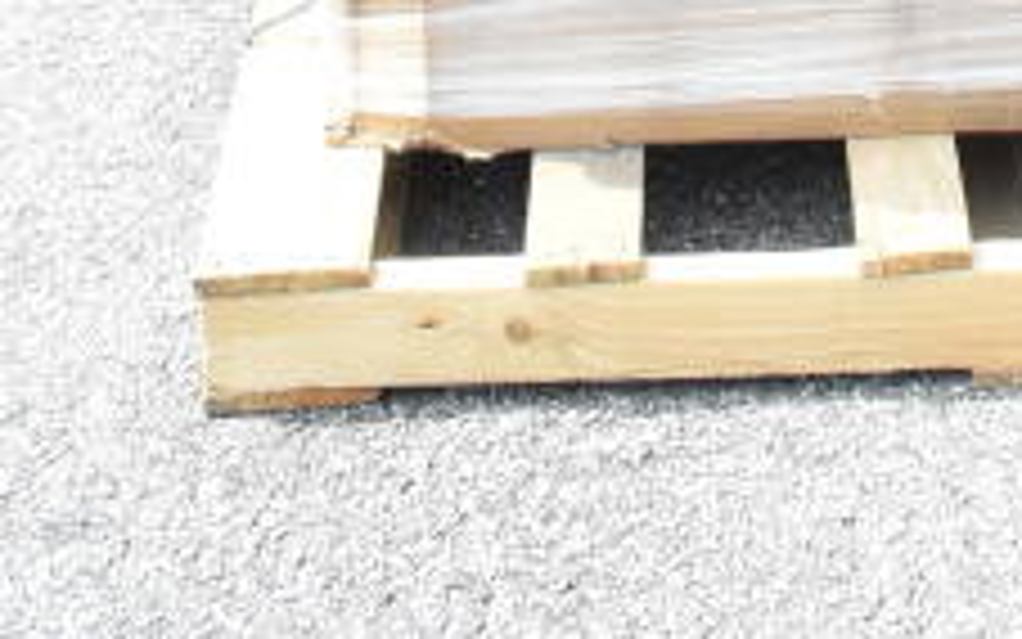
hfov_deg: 18.2
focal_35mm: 111
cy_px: -1148
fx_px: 3092
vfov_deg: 9.7
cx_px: 1049
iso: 1600
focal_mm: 18
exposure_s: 1/500
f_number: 11
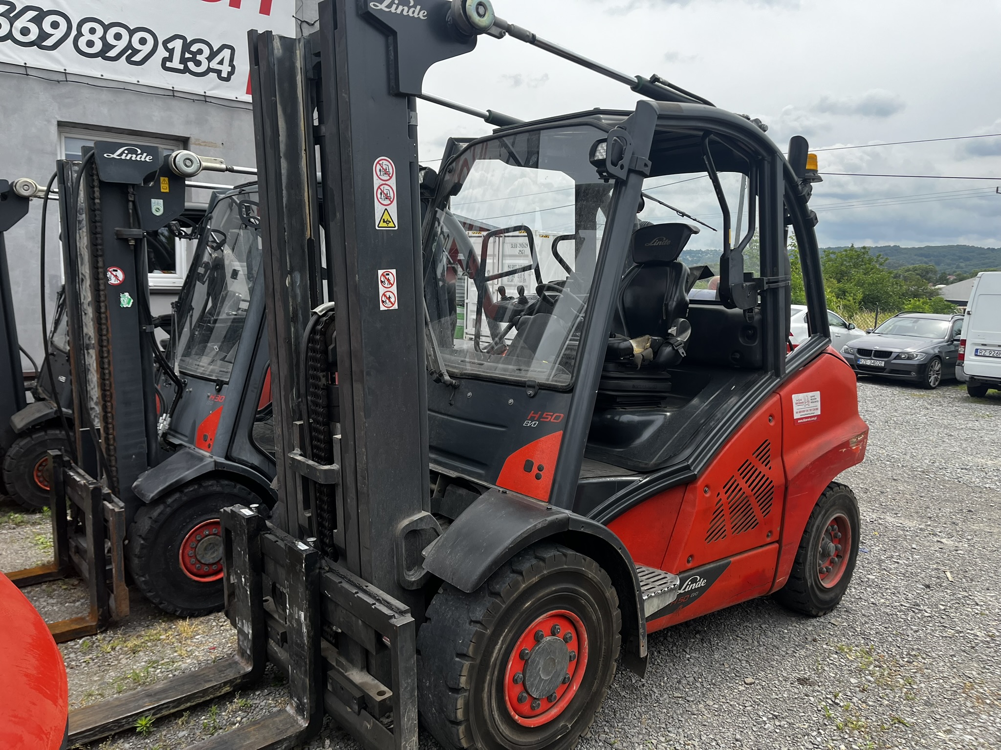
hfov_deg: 67.3
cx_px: 500
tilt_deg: -7.1
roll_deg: -1.3
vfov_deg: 53.1
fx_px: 752
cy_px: 375
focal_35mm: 26
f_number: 1.6
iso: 50
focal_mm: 5.1
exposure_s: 1/1252
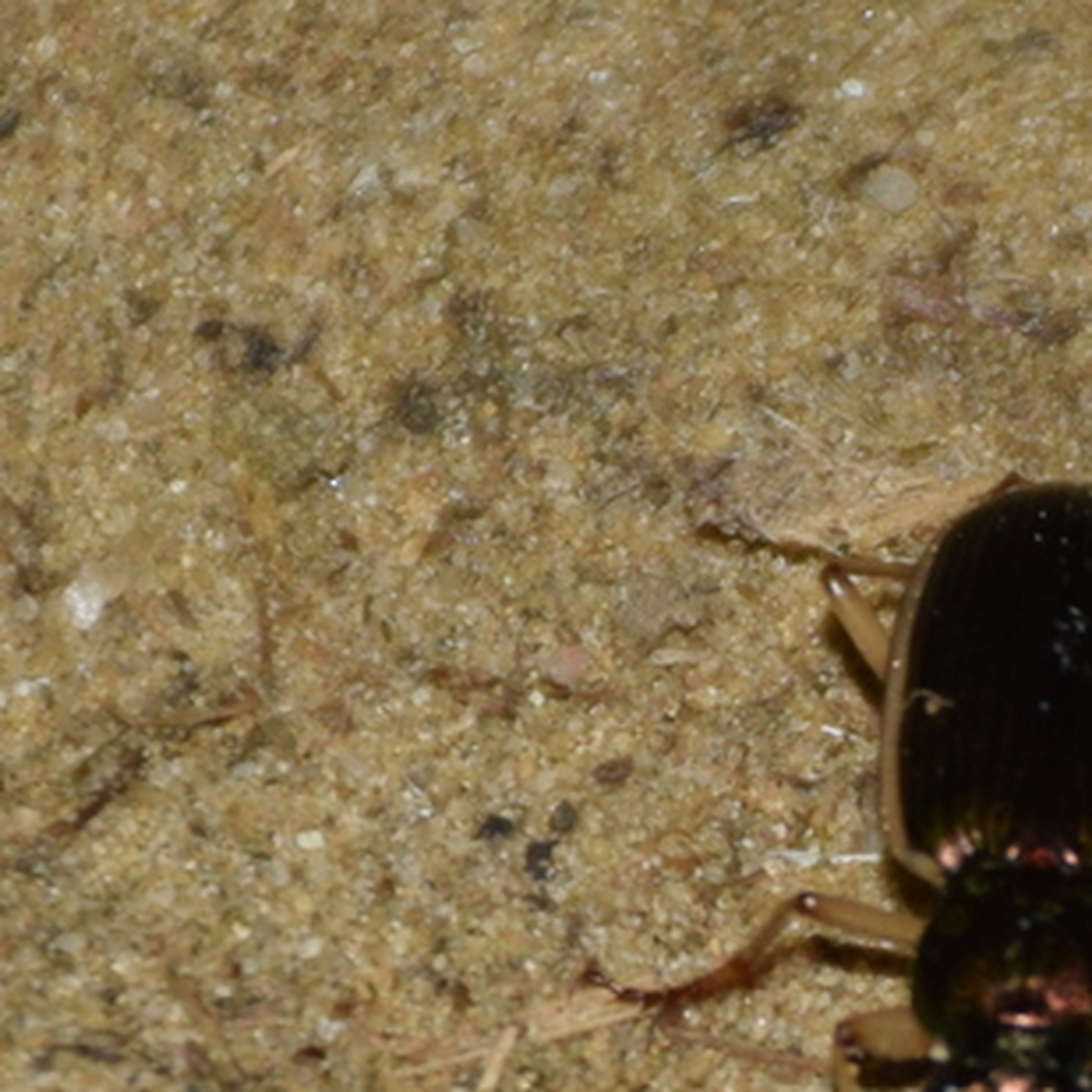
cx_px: 1228
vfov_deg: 3.2
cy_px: 1011
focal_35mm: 554
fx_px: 19772
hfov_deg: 3.2
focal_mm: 140
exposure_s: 1/60
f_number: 7.1
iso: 320
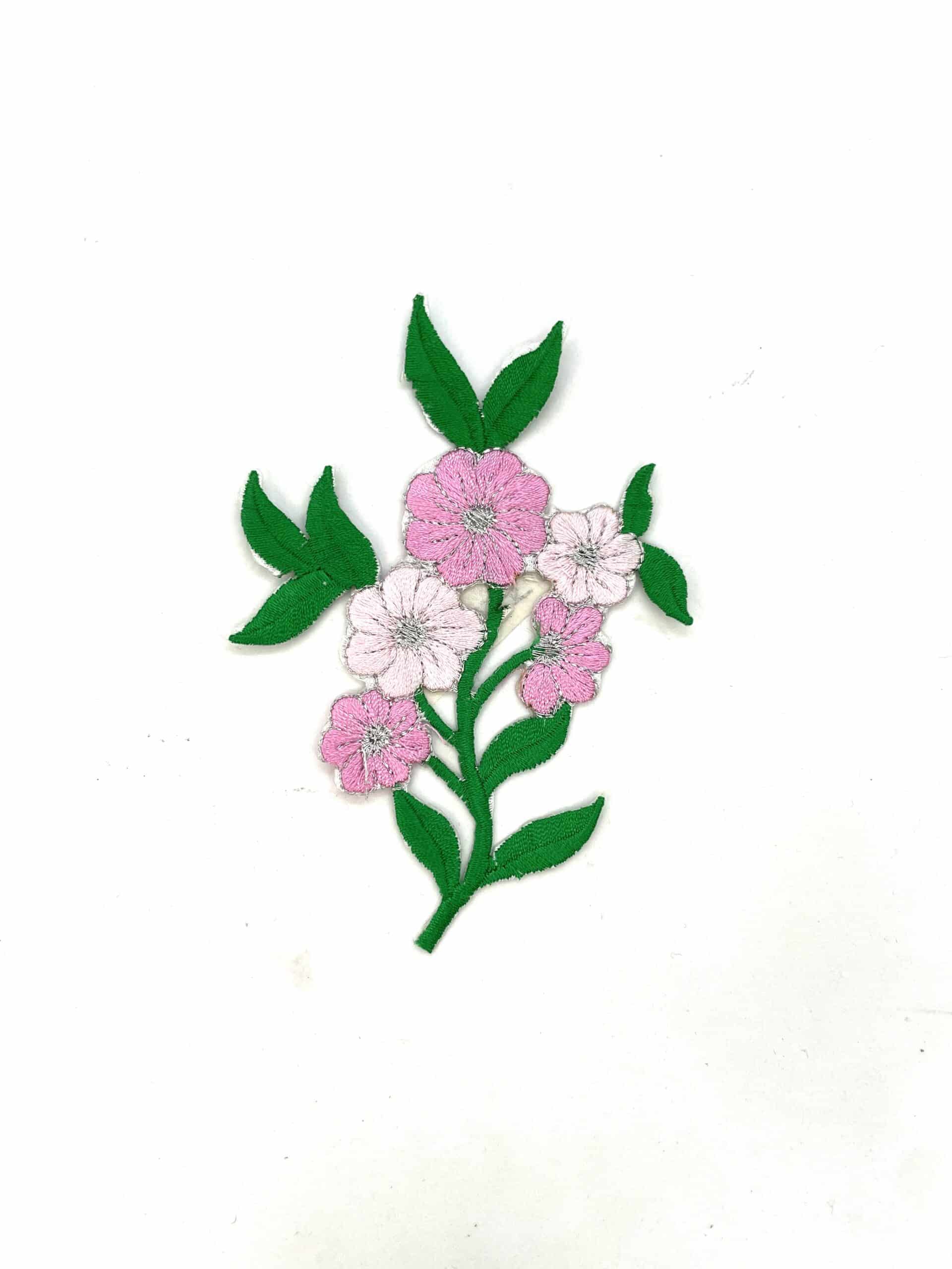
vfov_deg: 67.3
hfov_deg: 53.1
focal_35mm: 26
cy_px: 634
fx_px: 953
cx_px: 476
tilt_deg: -80.7
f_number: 1.6
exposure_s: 1/121
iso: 64
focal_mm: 4.2
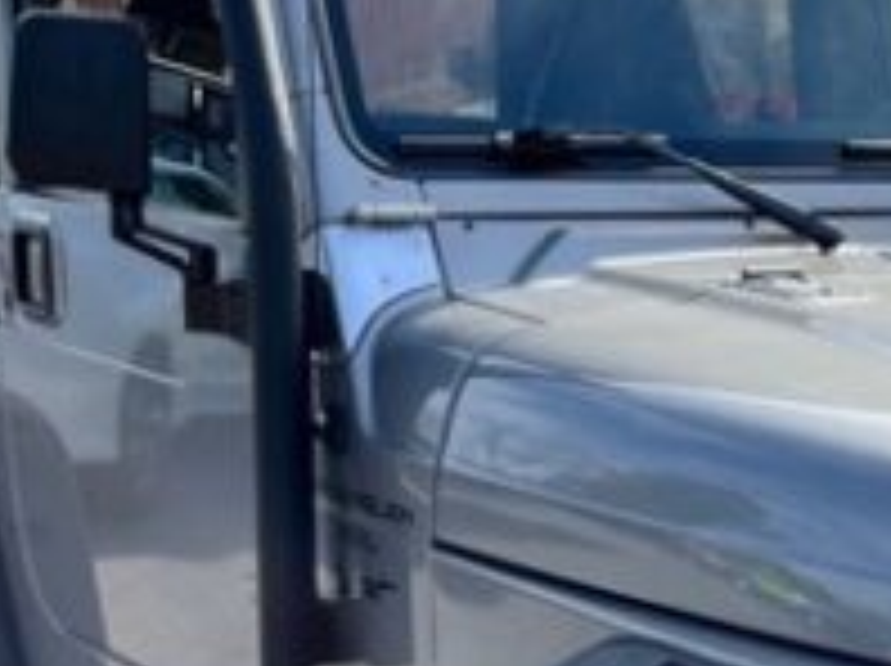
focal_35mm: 101
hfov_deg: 18.5
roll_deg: -0.3
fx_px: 2597
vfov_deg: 14.3
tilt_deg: -17.1
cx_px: 1048
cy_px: 706
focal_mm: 5.1
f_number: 1.6
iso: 50
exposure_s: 1/1294
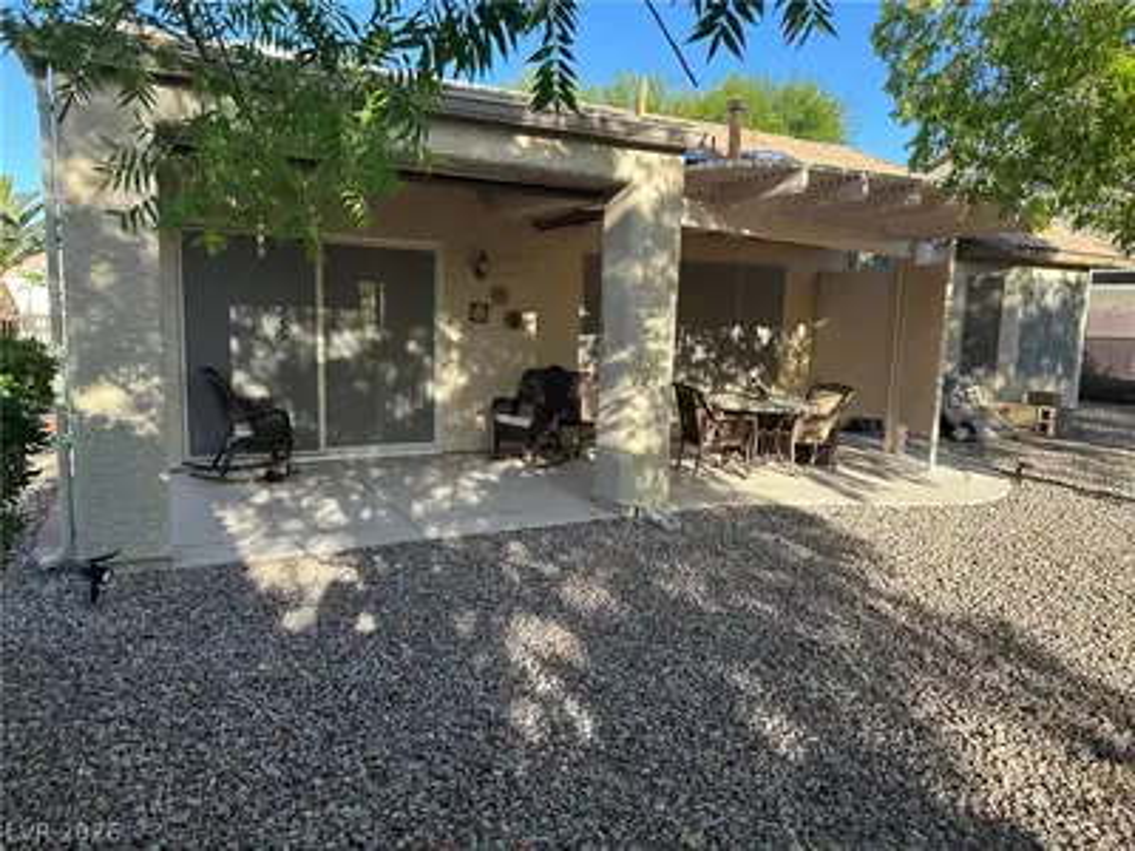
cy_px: 426
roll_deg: -1.0
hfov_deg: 71.6
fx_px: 787
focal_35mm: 24
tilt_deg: -7.9
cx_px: 568
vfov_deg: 56.8
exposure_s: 1/816
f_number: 1.78
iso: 80
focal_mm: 6.86
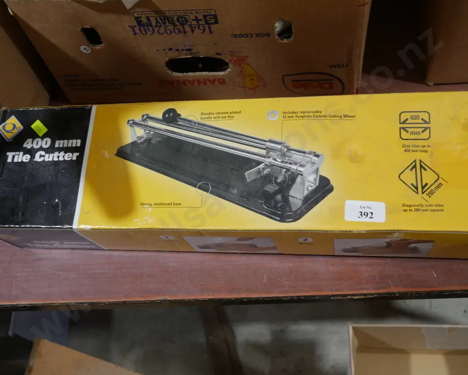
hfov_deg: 43.8
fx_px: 582
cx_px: 236
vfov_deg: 35.7
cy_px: 187
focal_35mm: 42
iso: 400
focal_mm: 20
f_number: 4.4
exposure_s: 1/60
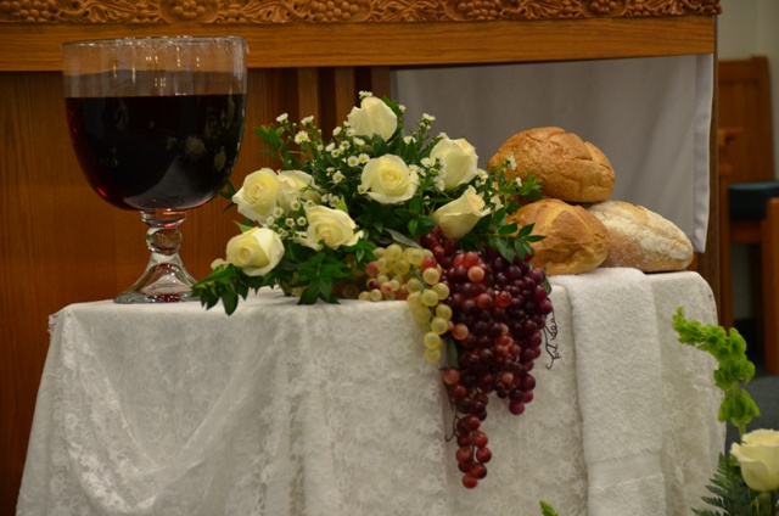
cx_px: 390
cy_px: 258
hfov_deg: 14.4
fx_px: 3077
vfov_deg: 9.6
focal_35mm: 142
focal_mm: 95
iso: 1000
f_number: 5.3
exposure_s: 1/30
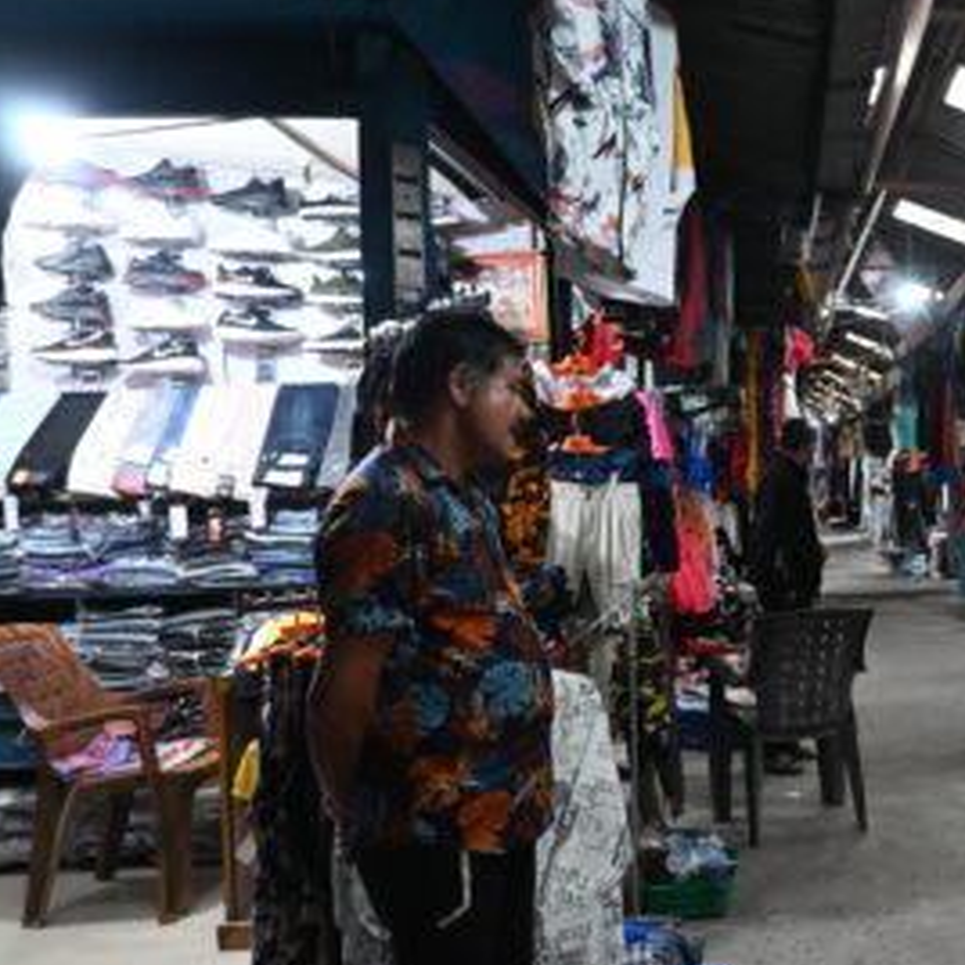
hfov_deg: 40.2
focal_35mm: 38
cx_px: 889
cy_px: 470
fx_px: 1199
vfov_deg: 43.9
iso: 3200
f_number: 3.5
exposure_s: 1/125
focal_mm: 16
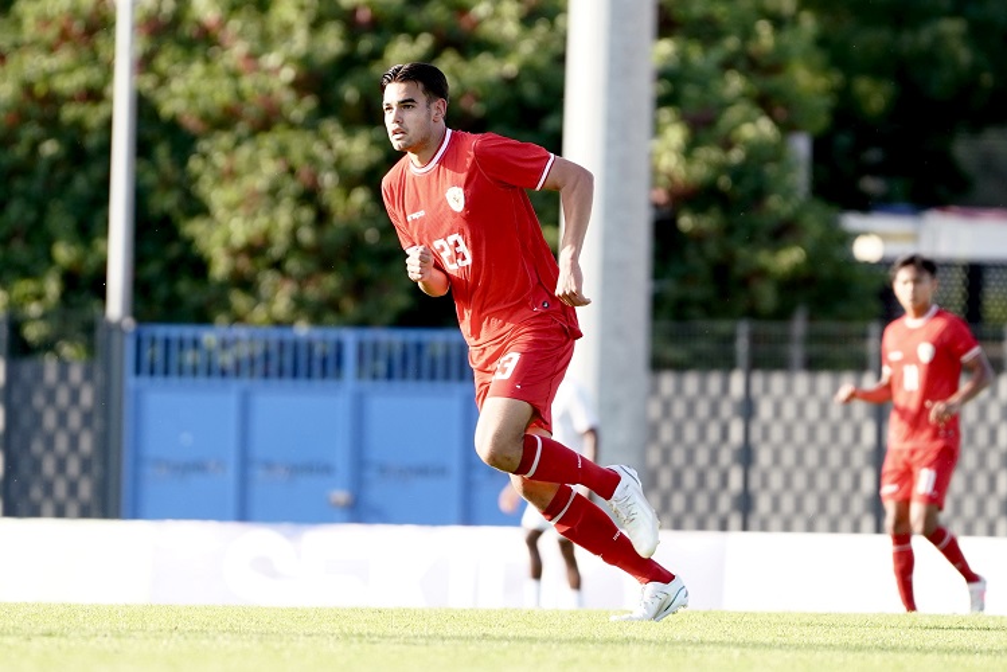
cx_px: 504
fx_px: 8394
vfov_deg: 4.6
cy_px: 336
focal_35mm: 300
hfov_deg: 6.9
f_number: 2.8
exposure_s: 1/1250
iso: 320
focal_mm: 200
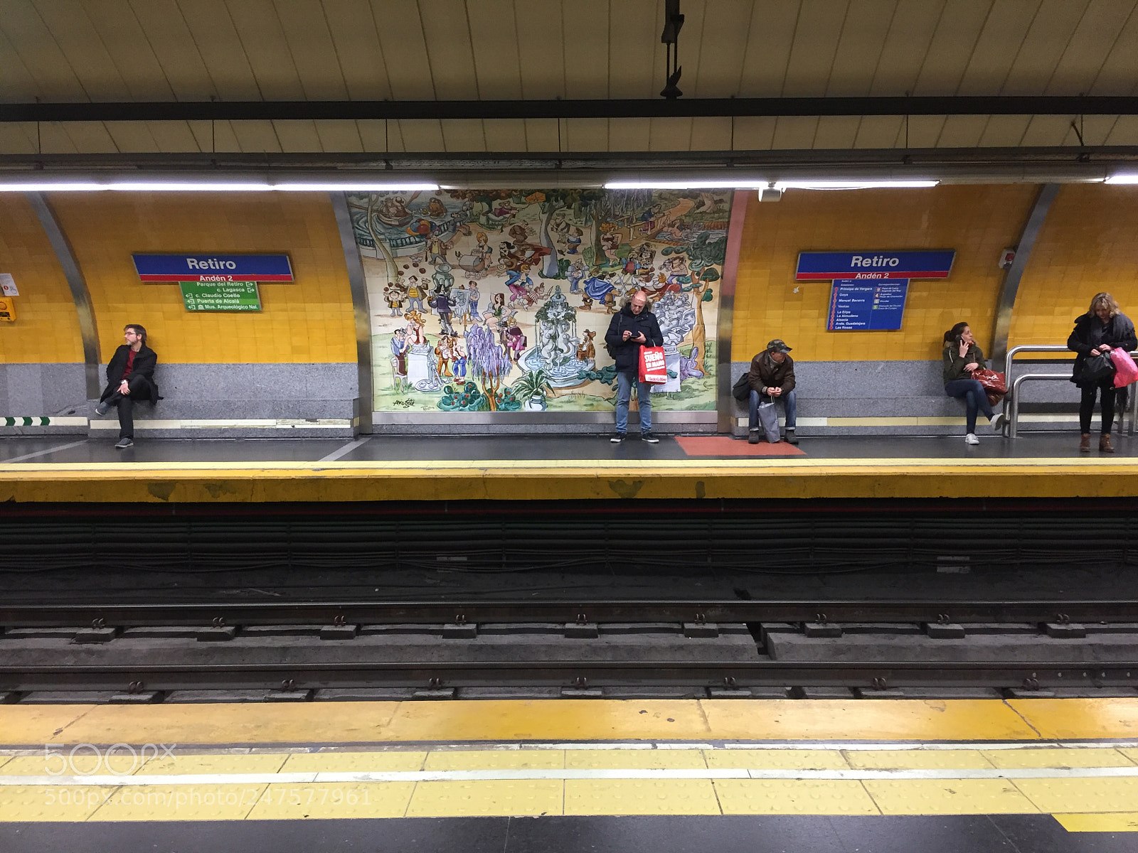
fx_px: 953
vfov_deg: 48.2
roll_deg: -0.3
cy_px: 426
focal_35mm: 29
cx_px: 569
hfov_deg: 61.7
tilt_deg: -5.7
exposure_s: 1/33
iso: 160
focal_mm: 4.15
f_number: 2.2
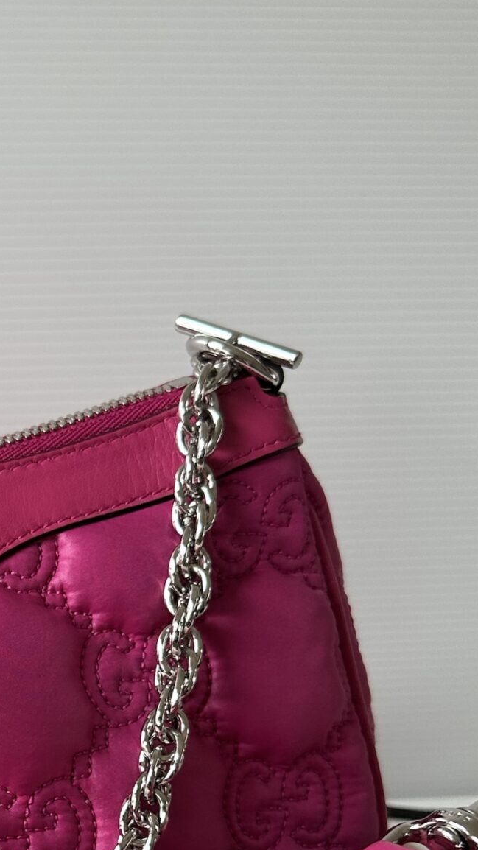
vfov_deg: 34.8
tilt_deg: -15.8
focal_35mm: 58
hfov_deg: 19.3
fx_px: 1307
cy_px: 693
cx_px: -122
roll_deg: +0.5
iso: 125
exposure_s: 1/121
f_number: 1.78
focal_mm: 6.86
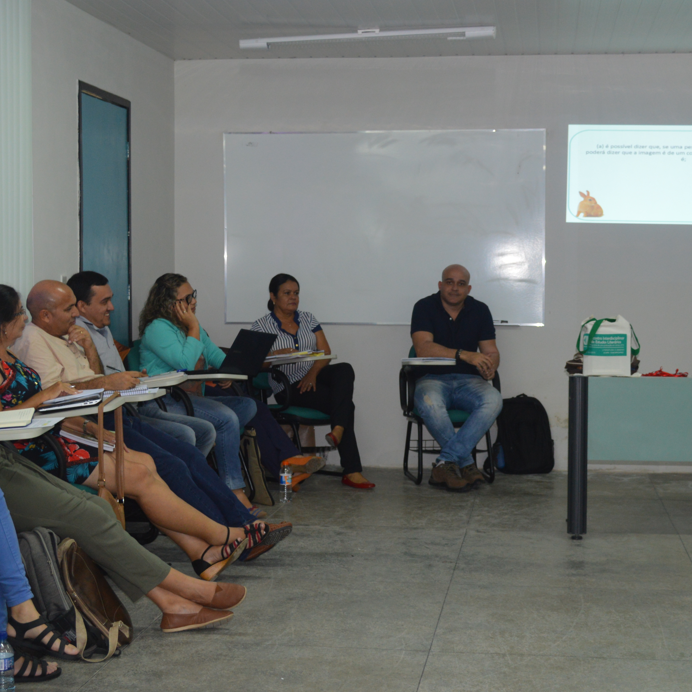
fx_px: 1425
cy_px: 360
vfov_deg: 27.3
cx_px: 364
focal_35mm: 63
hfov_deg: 27.3
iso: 450
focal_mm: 26
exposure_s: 1/60
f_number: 4.2
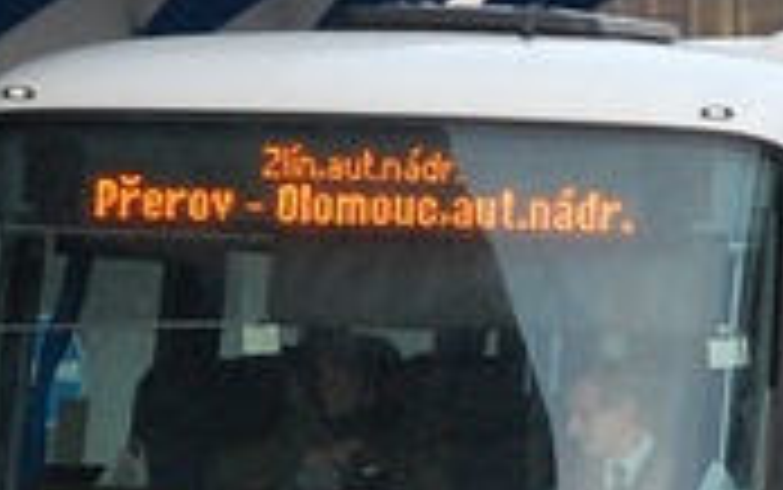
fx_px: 15481
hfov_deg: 2.9
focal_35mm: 725
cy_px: 220
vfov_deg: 1.8
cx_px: 522
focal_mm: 92
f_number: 5.6
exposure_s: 1/320
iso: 800
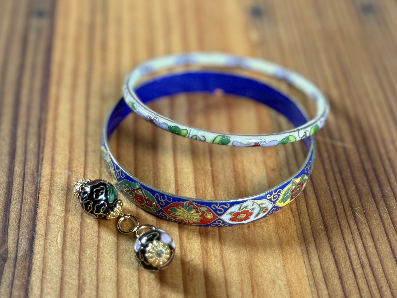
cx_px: 198
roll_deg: -2.0
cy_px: 149
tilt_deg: -38.2
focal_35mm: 24
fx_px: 275
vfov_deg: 56.8
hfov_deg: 71.6
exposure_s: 1/159
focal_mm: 6.76
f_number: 1.78
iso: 80
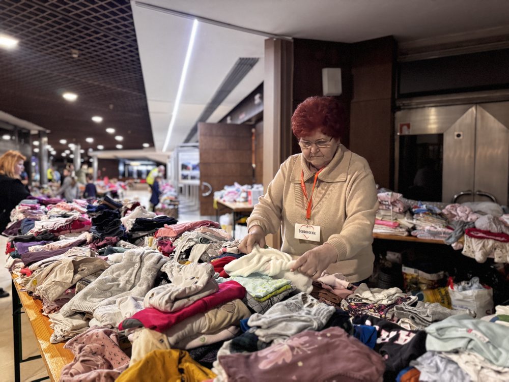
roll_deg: +0.4
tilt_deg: -2.5
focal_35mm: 24
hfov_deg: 71.6
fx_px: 353
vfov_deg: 56.9
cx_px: 254
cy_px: 191
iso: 800
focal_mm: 6.76
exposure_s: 1/50
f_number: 1.78
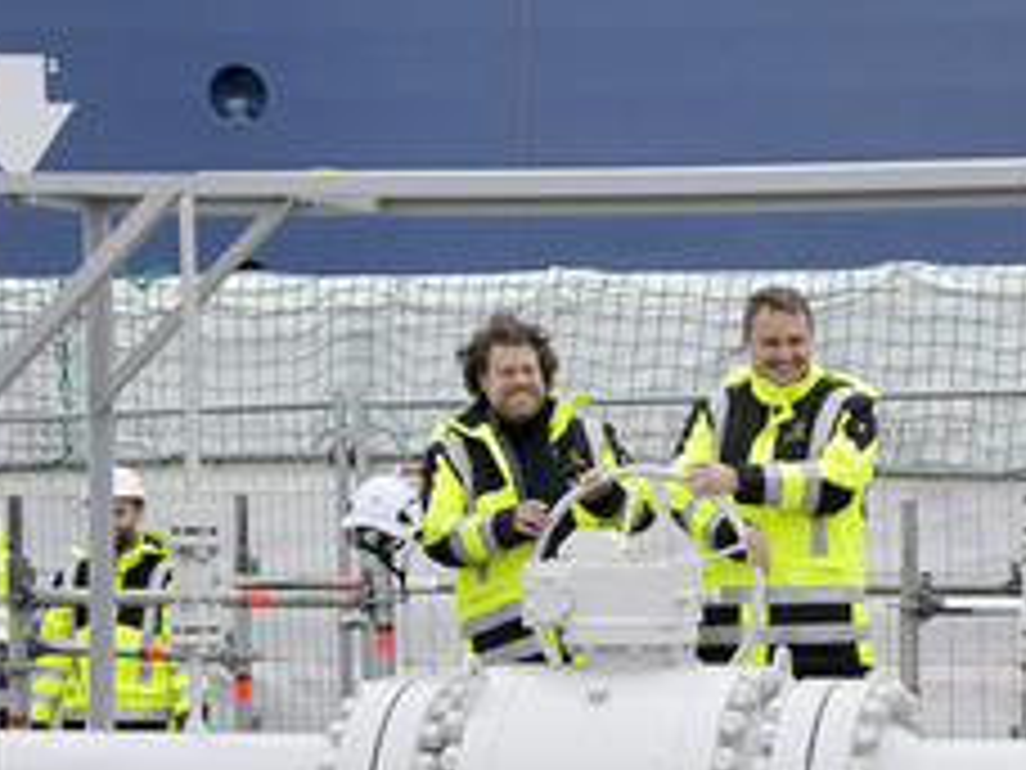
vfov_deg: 12.5
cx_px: 979
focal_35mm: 118
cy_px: 630
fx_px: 3497
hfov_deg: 16.4
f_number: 6.3
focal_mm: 62
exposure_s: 1/400
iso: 4000
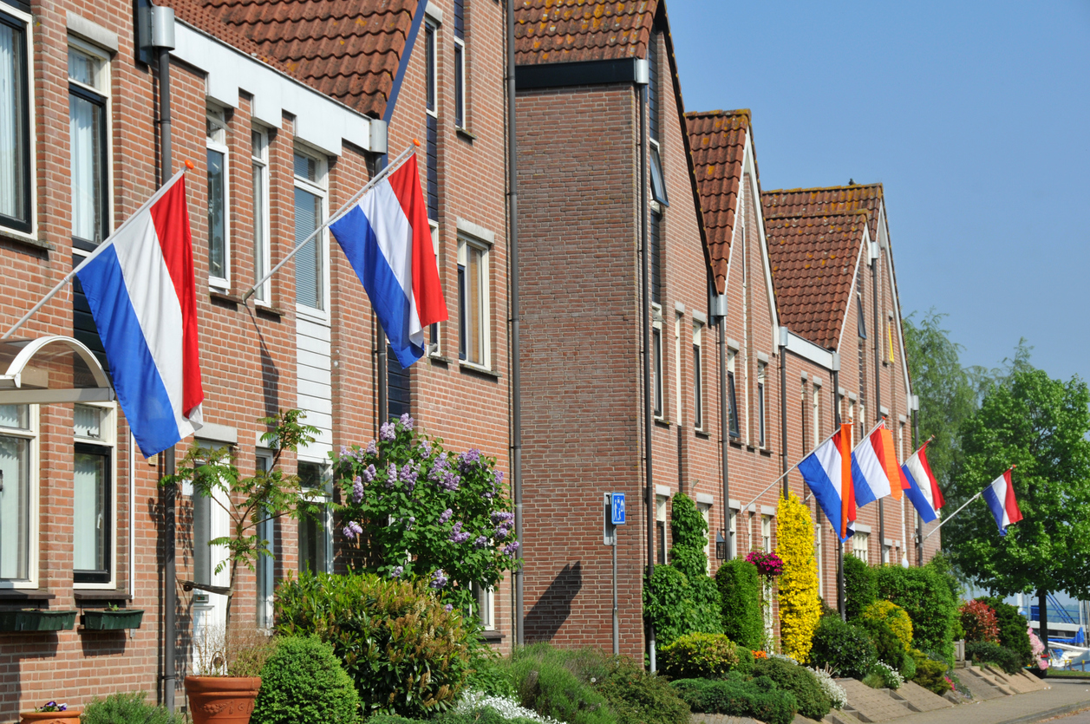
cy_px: 362
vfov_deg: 14.0
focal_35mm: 98
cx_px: 545
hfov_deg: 20.9
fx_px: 2949
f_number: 11
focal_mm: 65
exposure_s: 1/320
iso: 200
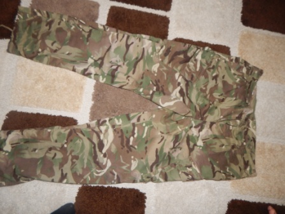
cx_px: 142
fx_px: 181
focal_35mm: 22
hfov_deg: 76.4
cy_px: 107
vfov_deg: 61.1
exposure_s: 1/30
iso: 200
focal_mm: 4
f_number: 3
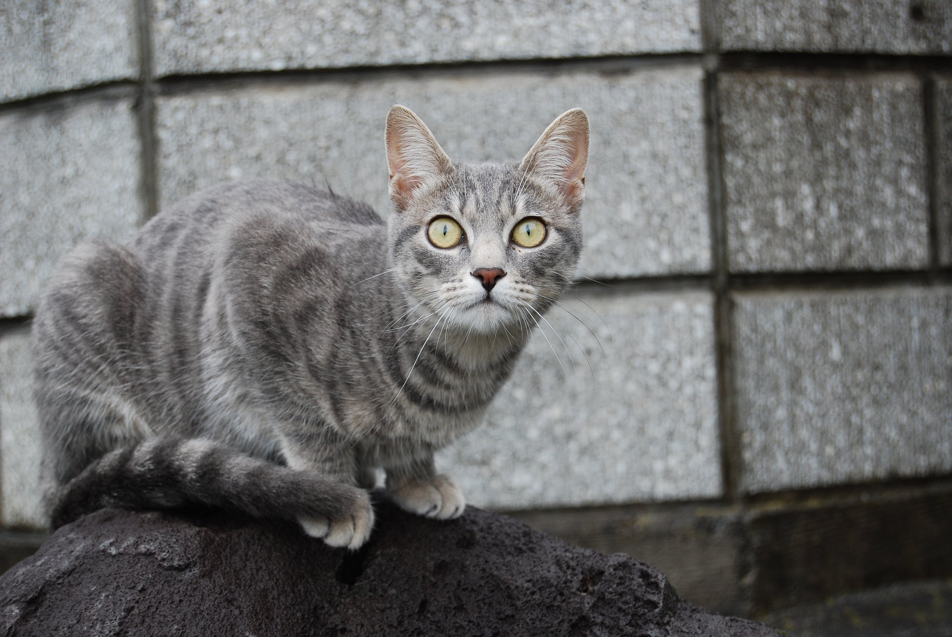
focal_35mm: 82
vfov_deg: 16.6
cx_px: 476
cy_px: 318
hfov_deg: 24.6
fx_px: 2184
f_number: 5.6
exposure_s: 1/125
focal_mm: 55
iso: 200
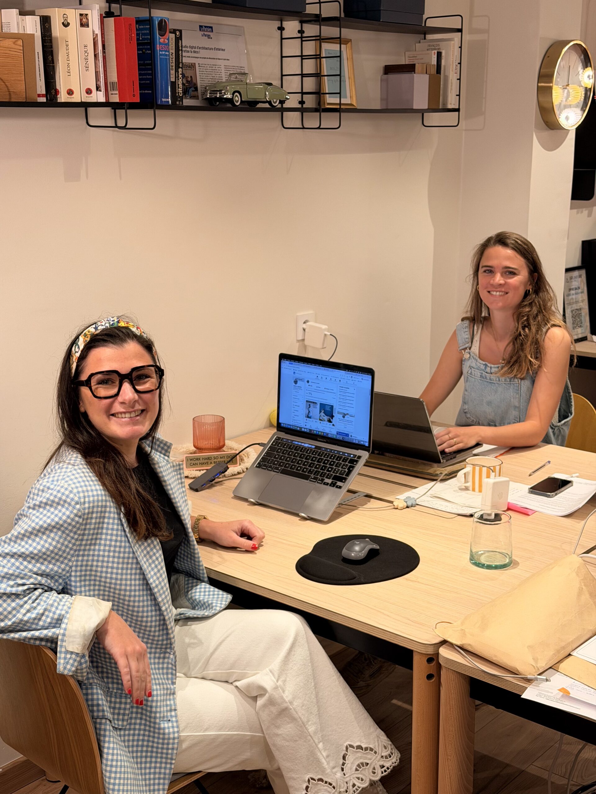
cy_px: 397
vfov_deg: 39.7
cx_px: 298
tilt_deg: -14.3
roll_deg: +0.0
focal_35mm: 48
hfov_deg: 30.3
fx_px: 1102
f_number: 1.78
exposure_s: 1/50
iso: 100
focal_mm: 6.76
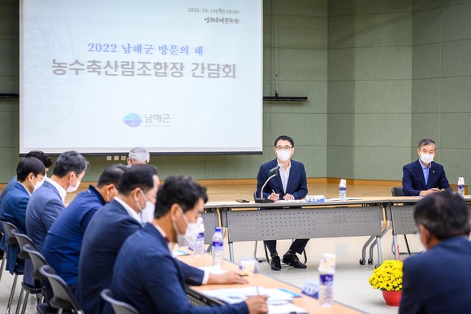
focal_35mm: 75
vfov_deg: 18.2
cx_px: 236
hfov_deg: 27.0
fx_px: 981
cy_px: 157
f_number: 3.5
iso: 2000
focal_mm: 75
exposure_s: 1/200
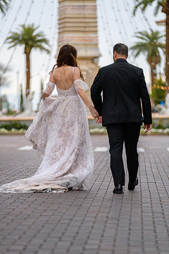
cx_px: 84
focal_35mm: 170
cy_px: 127
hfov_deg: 8.1
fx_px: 1197
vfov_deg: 12.1
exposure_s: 1/3200
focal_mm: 170
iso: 250
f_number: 2.8
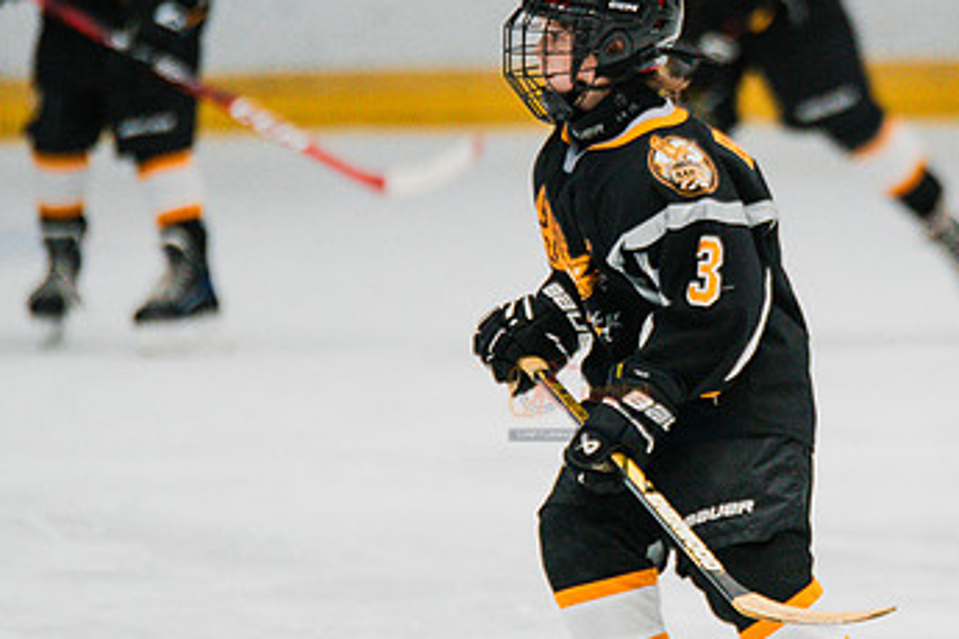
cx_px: 744
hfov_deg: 3.0
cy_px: 324
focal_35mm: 682
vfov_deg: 2.0
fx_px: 18166
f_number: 3.2
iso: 3200
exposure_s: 1/1600
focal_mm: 300
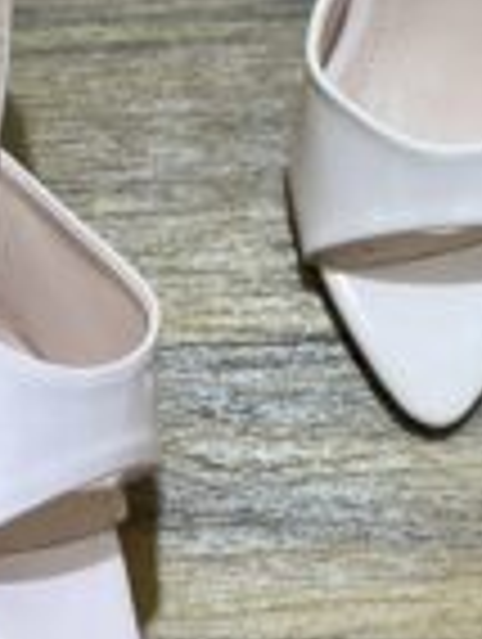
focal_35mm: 73
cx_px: 185
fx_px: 1351
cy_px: 135
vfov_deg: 26.2
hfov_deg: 20.2
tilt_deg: -65.3
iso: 80
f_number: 1.5
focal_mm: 5.7
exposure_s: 1/50
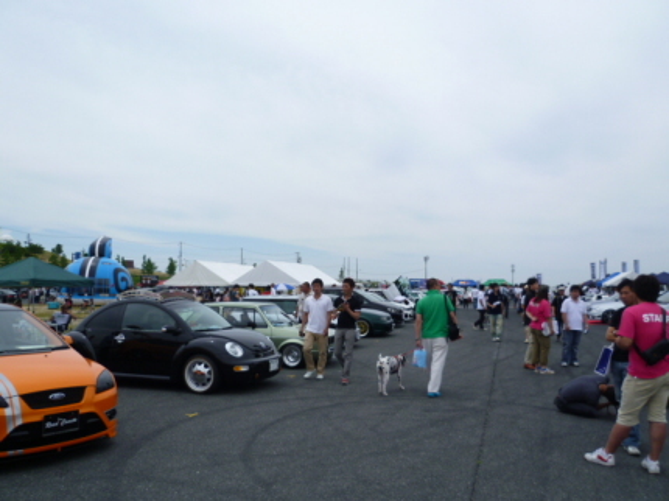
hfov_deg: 60.0
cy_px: 250
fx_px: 579
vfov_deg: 46.8
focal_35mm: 30
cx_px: 334
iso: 80
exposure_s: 1/160
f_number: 9
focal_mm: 5.4
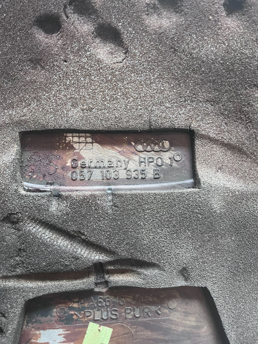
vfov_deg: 67.3
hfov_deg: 53.1
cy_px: 172
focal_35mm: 26
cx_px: 129
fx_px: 258
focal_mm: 5.1
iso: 400
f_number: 1.6
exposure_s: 1/33
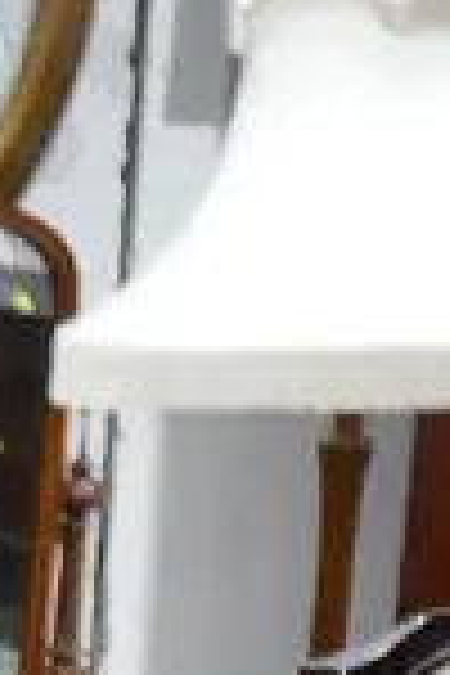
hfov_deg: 6.1
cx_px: -1109
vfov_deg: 9.3
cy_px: 1570
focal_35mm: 199
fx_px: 3731
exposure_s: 1/60
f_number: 3.5
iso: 500
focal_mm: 14
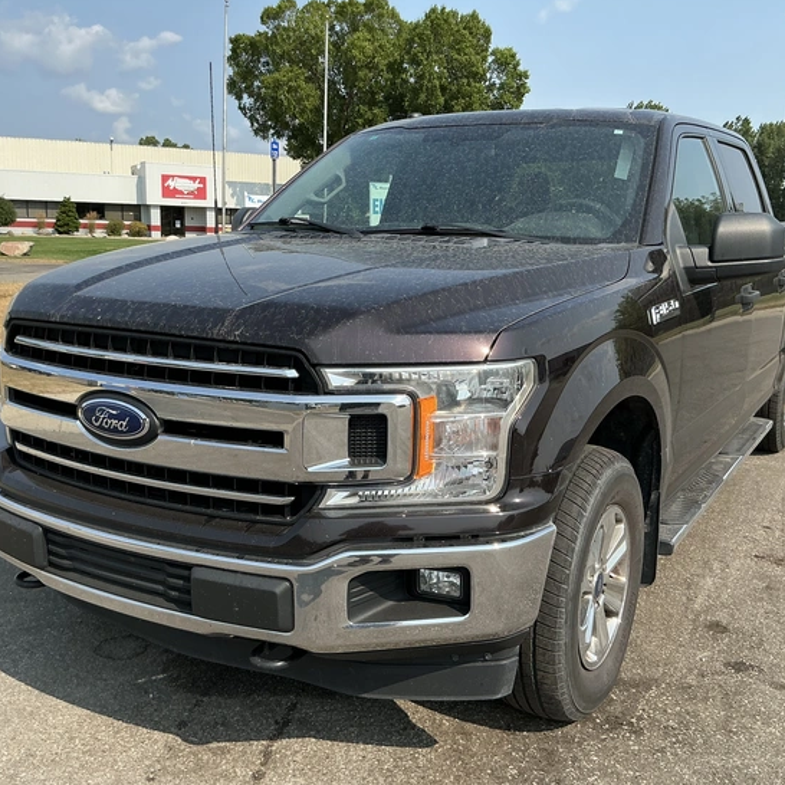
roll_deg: -0.3
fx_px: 872
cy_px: 389
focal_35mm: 34
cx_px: 410
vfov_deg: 48.4
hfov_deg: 48.4
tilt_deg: -9.6
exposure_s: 1/1279
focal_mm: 3
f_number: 1.8
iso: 25
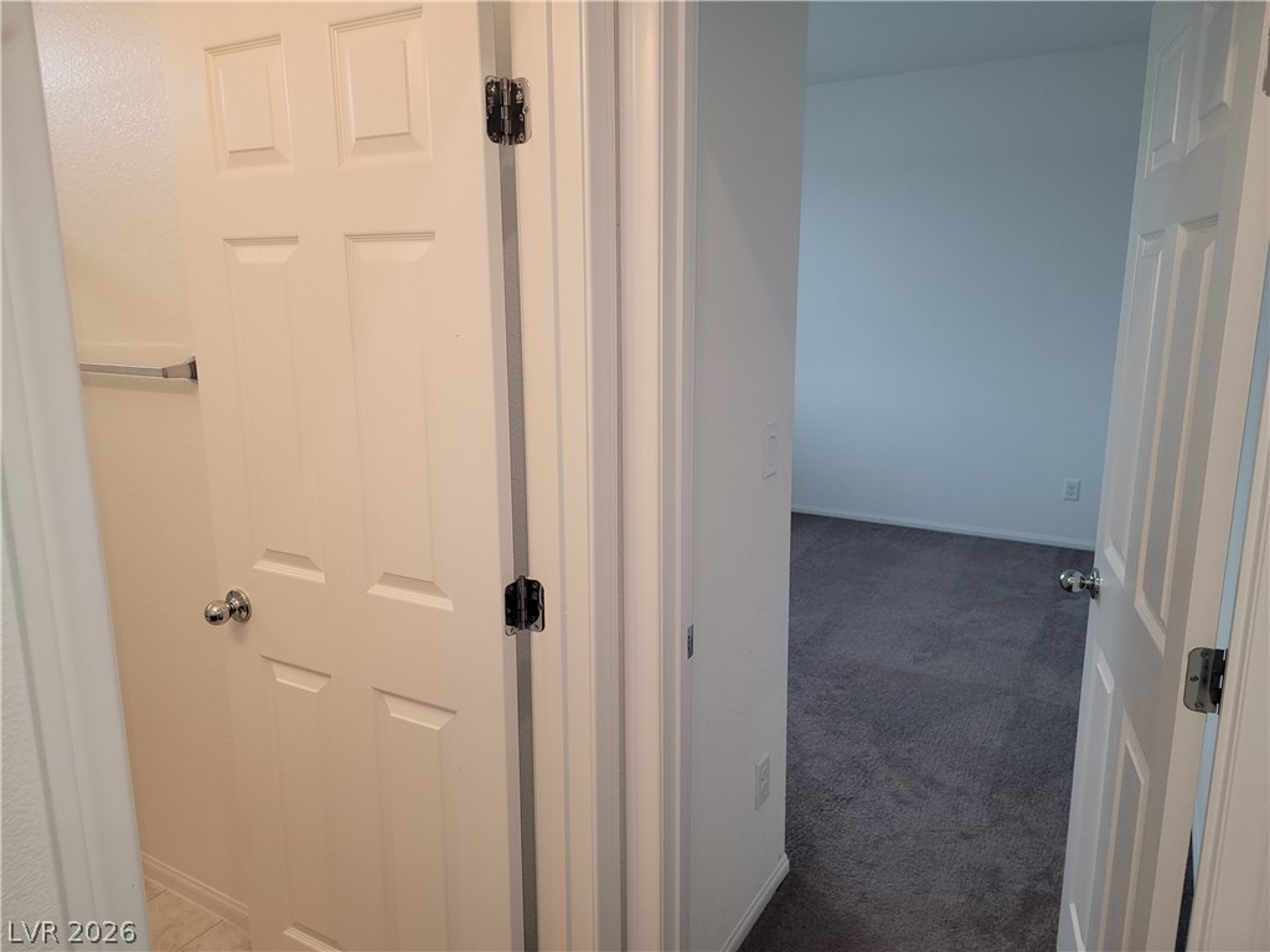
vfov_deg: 56.8
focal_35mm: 24
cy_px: 476
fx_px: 881
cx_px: 635
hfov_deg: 71.6
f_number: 1.8
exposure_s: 1/60
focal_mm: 6.7
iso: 64
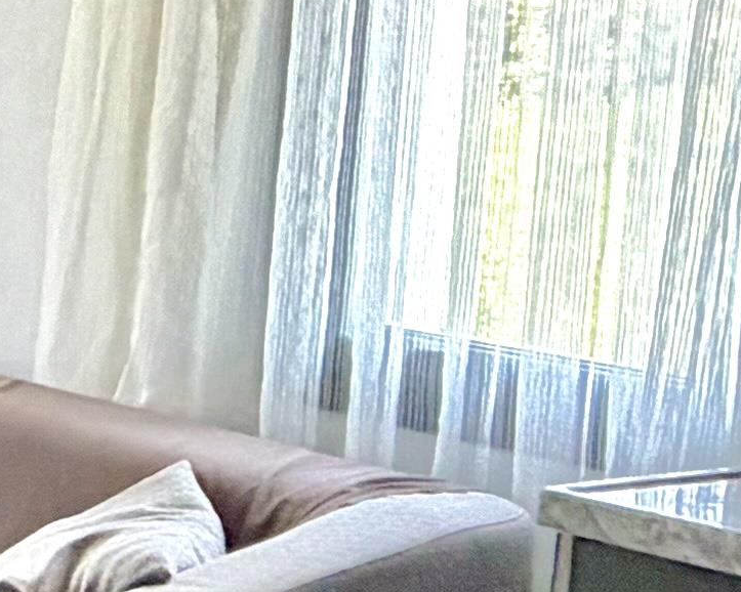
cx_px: -1195
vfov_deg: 14.2
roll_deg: +0.8
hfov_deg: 12.5
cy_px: 222
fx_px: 2368
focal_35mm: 108
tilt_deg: -8.2
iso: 200
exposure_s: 1/121
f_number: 2.2
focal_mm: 2.22
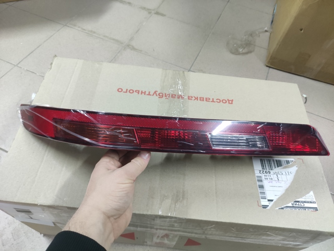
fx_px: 241
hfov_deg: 69.4
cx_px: 167
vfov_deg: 54.9
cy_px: 126
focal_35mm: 25
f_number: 1.89
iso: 641
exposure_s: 1/50
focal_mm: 5.43
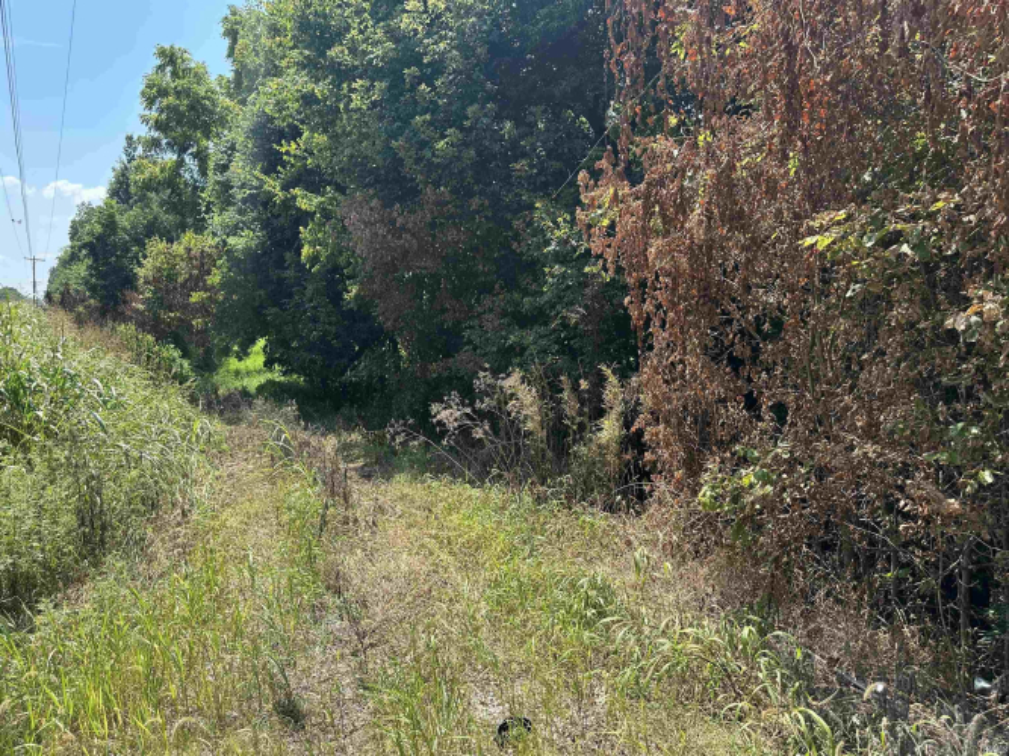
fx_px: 699
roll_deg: +0.0
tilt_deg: -6.8
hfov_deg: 71.6
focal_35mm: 24
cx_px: 504
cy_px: 378
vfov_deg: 56.8
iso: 80
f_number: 1.78
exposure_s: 1/1412
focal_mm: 6.86
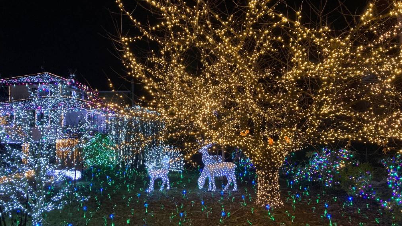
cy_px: 124
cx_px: 201
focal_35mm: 31
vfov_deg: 37.7
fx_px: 330
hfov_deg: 62.6
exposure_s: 1/25
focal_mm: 3.99
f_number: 1.8
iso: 400
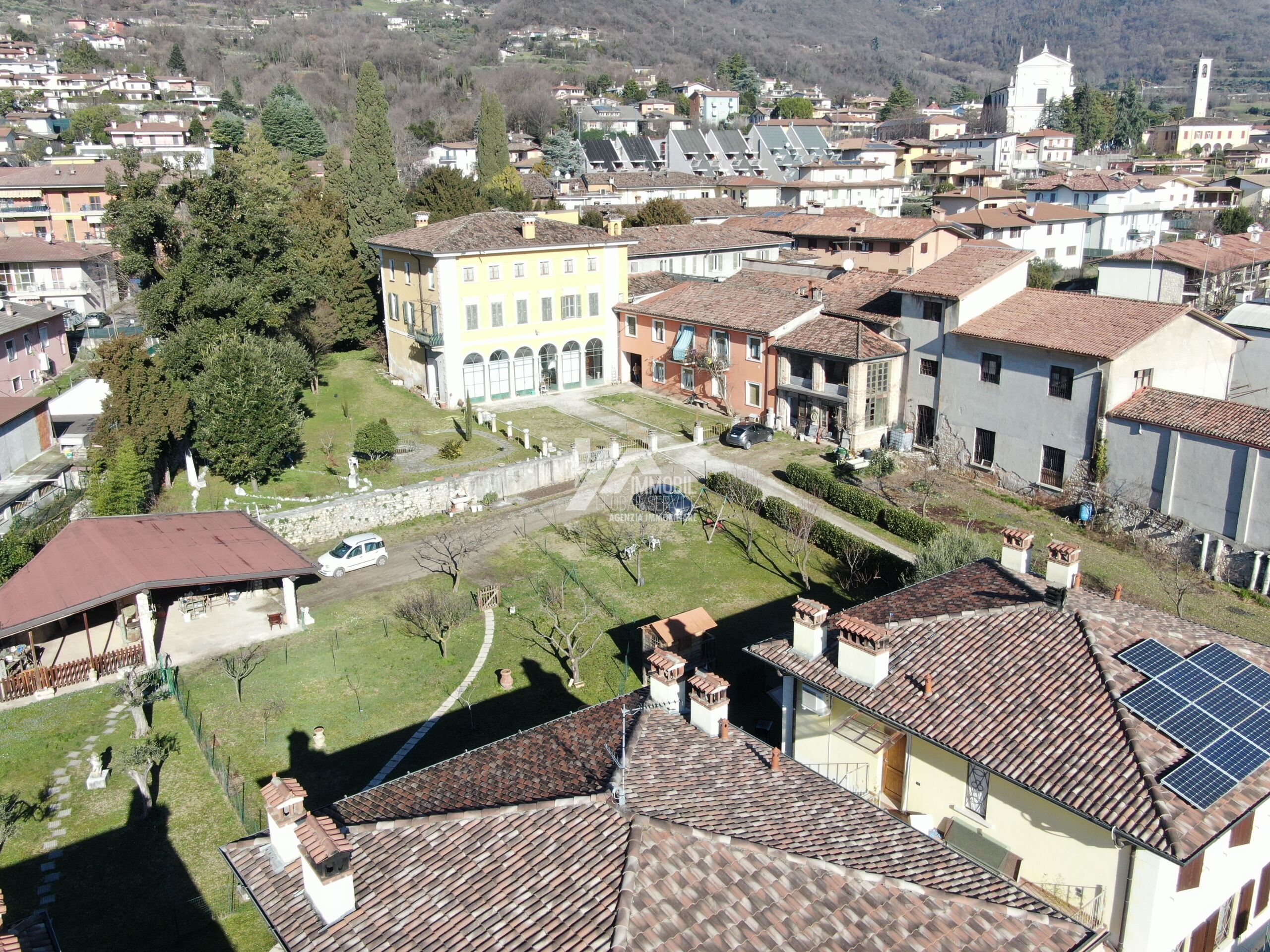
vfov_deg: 48.2
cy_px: 476
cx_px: 635
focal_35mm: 29
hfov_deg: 61.7
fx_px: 1064
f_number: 3
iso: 110
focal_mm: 5.11
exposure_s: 1/800
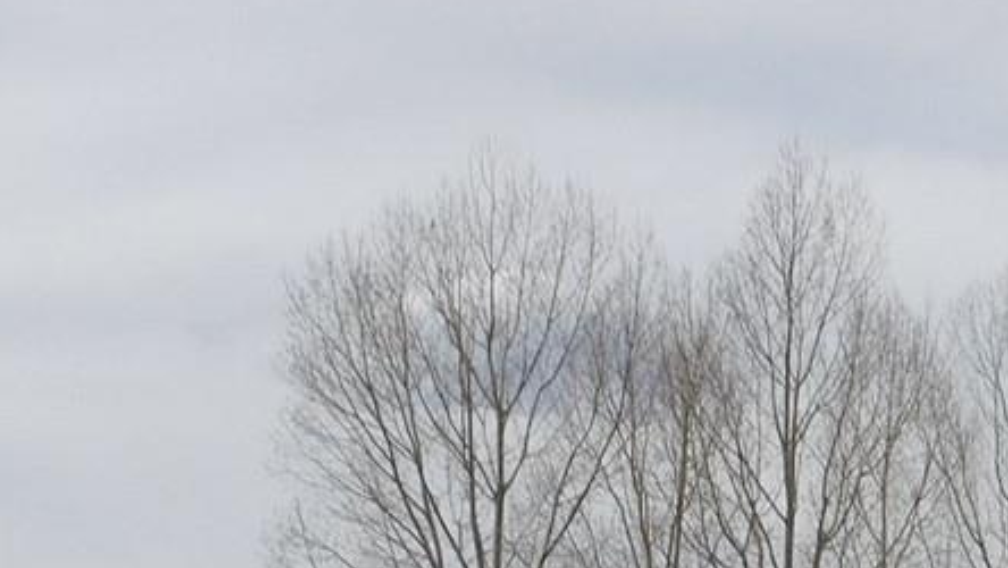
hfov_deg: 13.7
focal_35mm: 157
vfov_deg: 7.4
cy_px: 1152
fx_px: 4197
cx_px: 631
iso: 125
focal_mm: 7.1
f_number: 7.2
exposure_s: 1/500
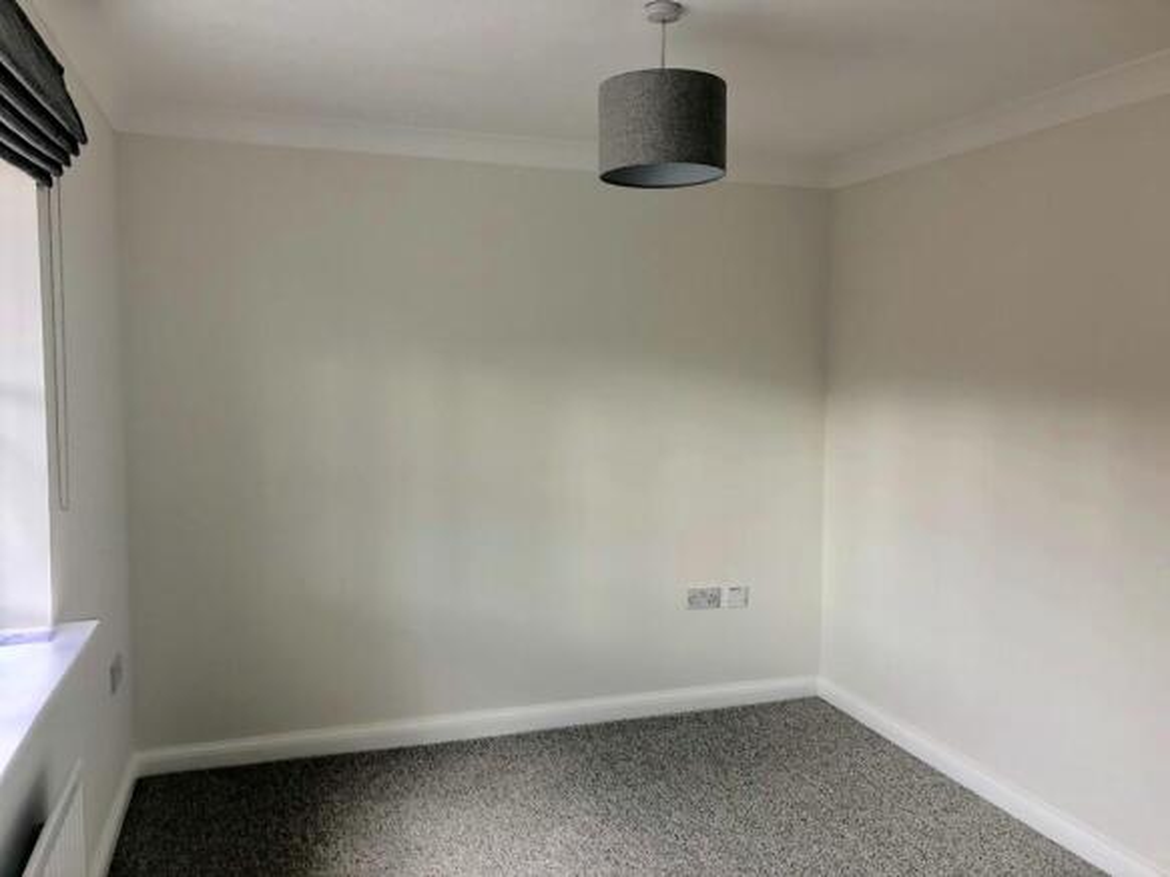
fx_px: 980
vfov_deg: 48.2
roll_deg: -0.9
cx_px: 585
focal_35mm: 29
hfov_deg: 61.7
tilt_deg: -3.9
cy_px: 438
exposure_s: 1/101
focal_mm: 3.99
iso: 80
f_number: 1.8
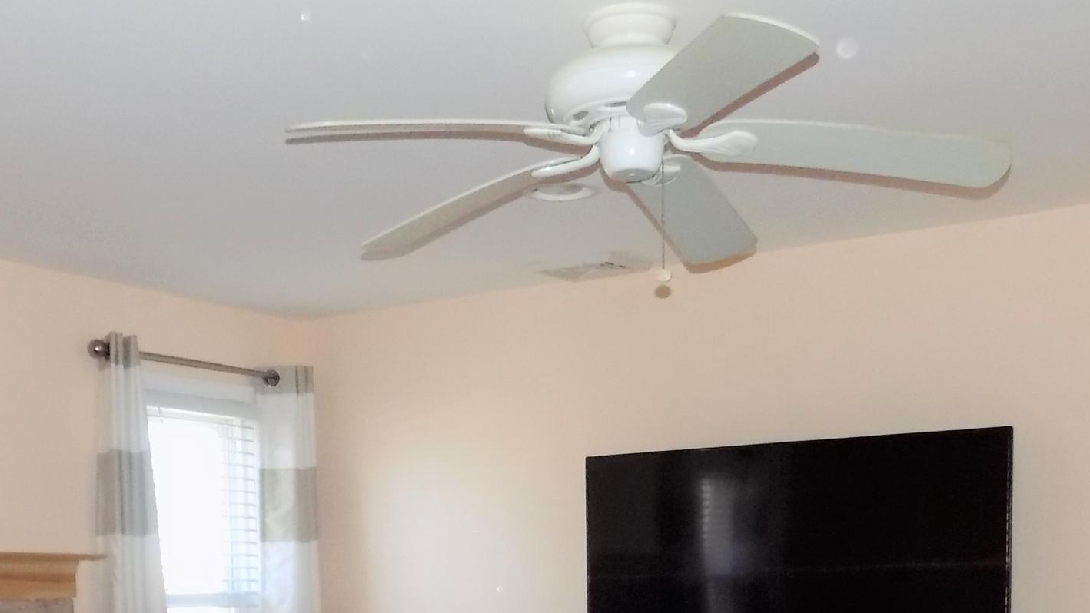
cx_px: 439
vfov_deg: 20.6
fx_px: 1532
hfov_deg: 39.0
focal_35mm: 53
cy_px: 801
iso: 200
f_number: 3.1
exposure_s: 1/30
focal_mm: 4
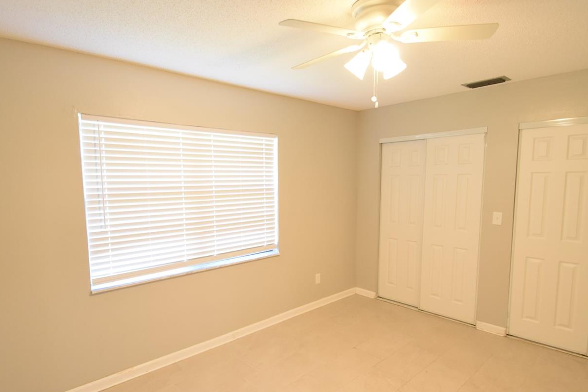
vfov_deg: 61.9
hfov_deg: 83.9
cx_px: 280
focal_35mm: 20
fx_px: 327
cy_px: 211
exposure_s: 1/60
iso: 1400
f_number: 3.5
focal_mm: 10
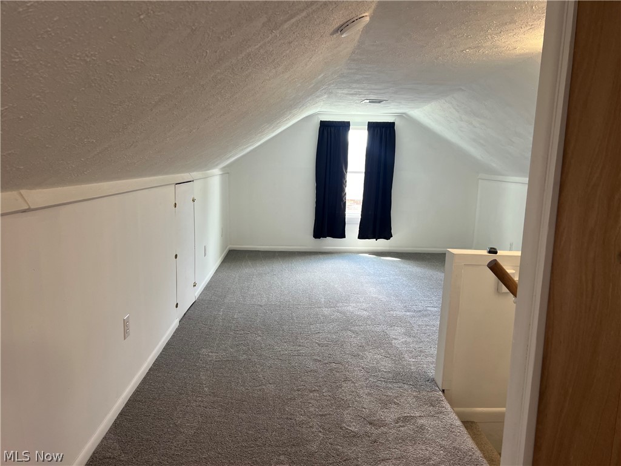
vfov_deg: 53.1
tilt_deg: -9.2
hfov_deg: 67.3
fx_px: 466
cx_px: 310
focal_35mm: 26
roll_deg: -1.8
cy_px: 233
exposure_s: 1/60
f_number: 1.5
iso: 64
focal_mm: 5.7
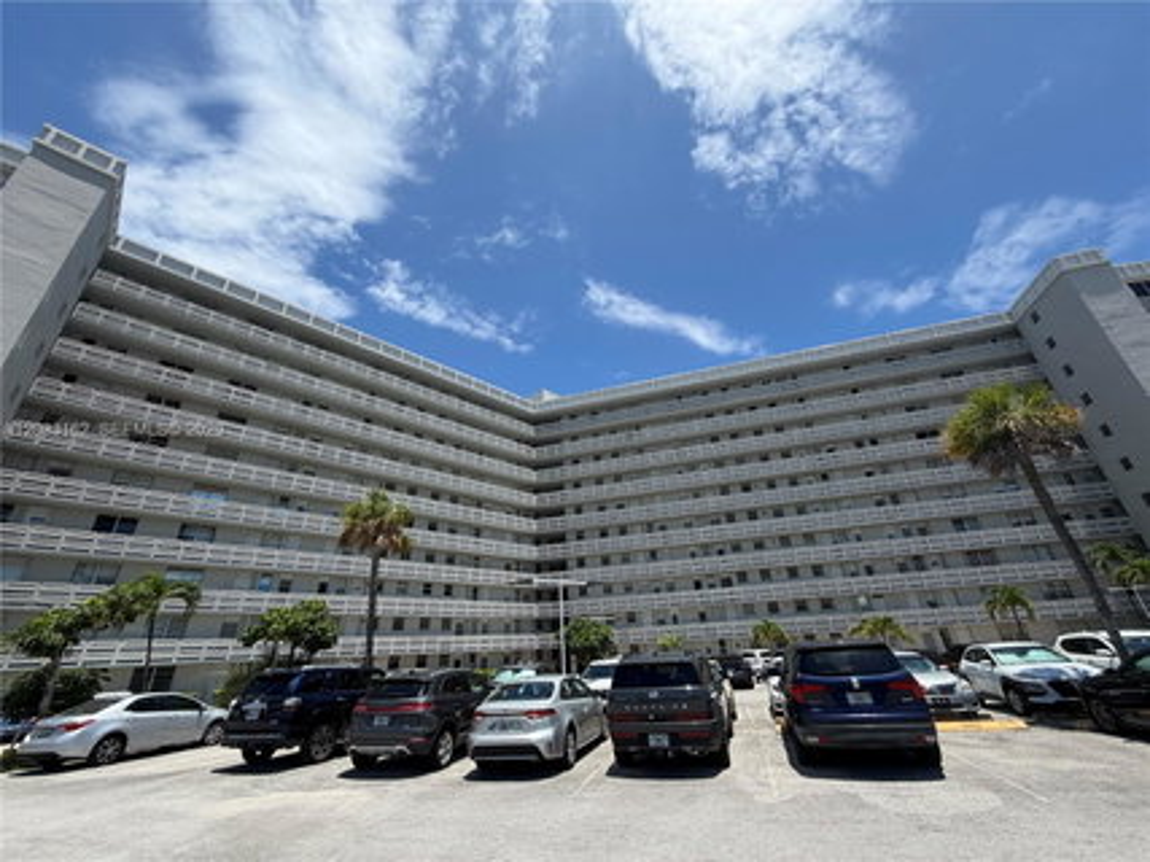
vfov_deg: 85.6
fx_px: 465
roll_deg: +2.2
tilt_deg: +25.4
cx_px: 575
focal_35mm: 14
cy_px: 431
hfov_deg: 102.1
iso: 20
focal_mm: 2.22
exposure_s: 1/789
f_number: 2.2
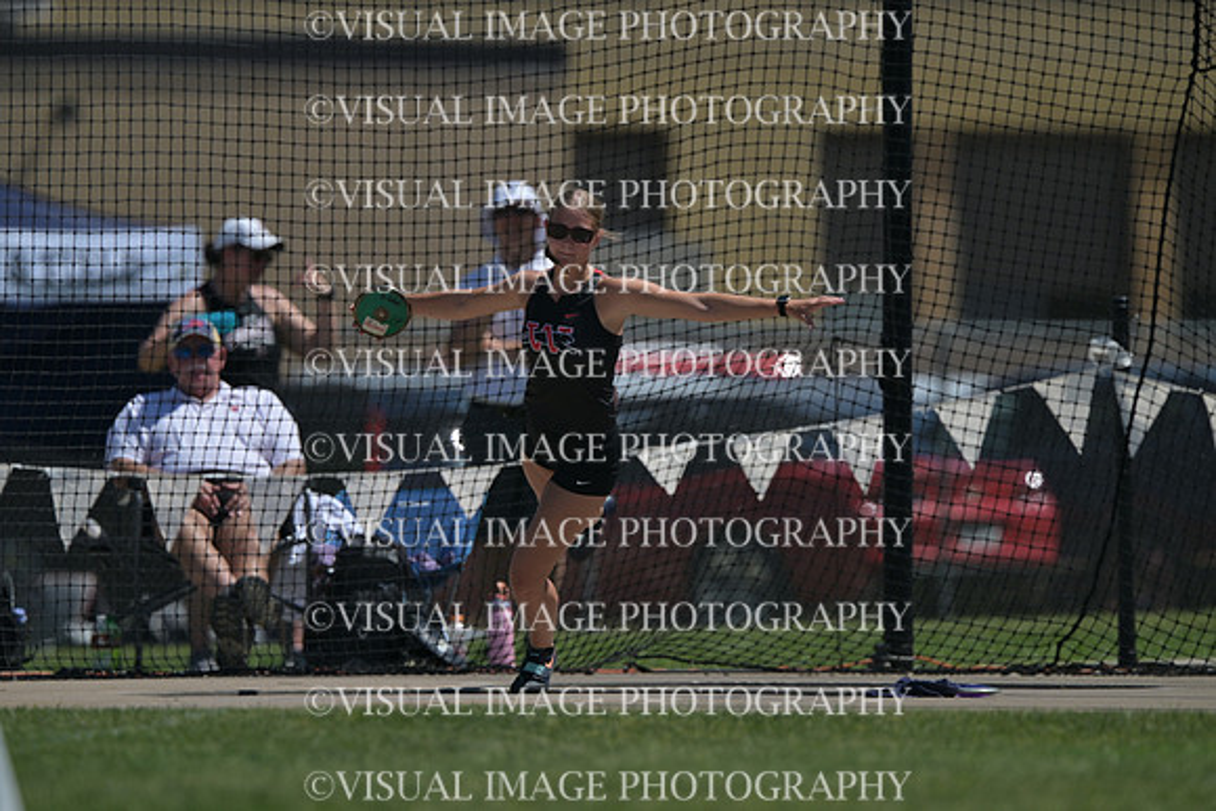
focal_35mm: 680
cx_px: 608
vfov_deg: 2.0
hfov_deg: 3.0
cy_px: 406
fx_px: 22973
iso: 220
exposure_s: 1/3200
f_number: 5.6
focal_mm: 680
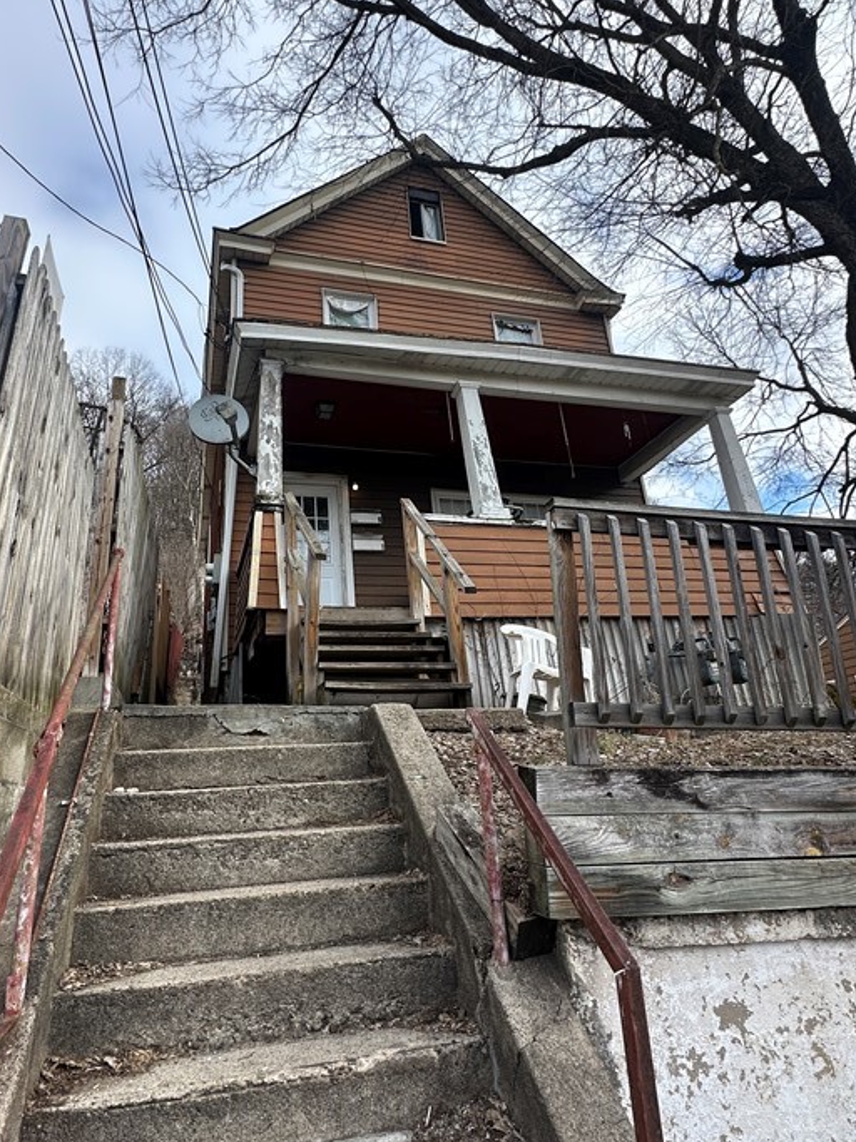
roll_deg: +4.5
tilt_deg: +21.9
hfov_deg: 63.3
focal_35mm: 21
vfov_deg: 78.9
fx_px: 693
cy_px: 533
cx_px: 381
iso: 40
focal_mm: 2.22
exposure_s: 1/509
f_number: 2.2
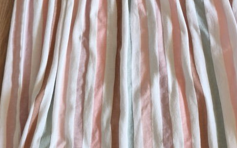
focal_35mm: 53
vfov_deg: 24.0
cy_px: 27
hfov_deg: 38.1
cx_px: 132
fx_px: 343
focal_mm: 6.57
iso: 640
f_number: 1.6
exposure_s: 1/50
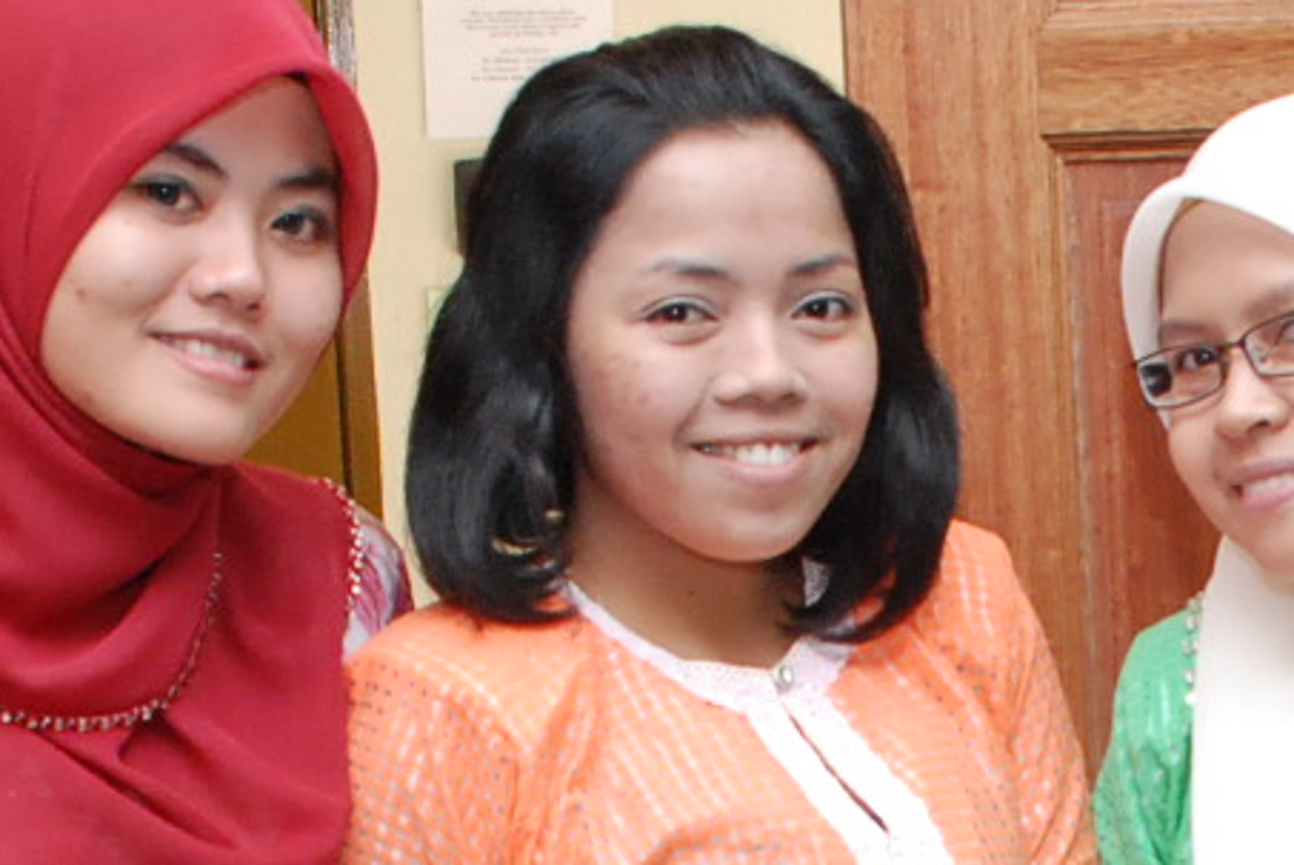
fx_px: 5073
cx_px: 1103
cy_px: 1390
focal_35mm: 141
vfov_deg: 9.4
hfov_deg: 14.4
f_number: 7.1
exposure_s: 1/60
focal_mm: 22
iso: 1000
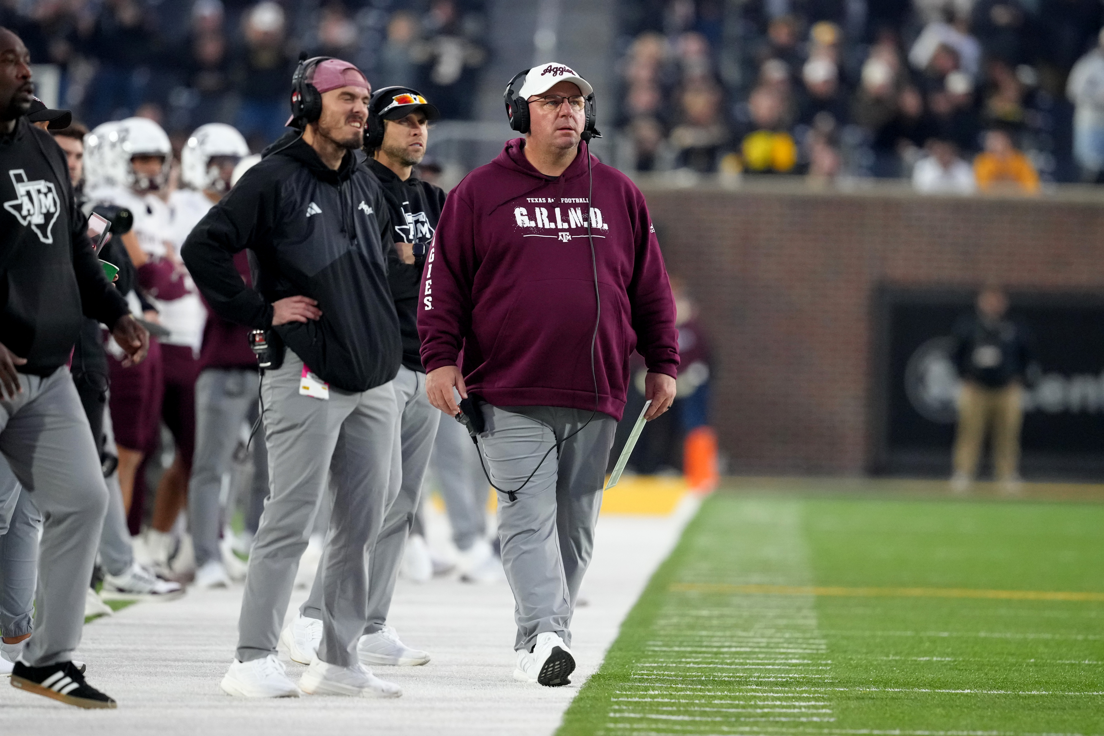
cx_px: 552
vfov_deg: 3.1
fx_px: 13799
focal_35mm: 450
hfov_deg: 4.6
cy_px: 368
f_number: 2.8
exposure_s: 1/2000
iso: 4000
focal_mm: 300
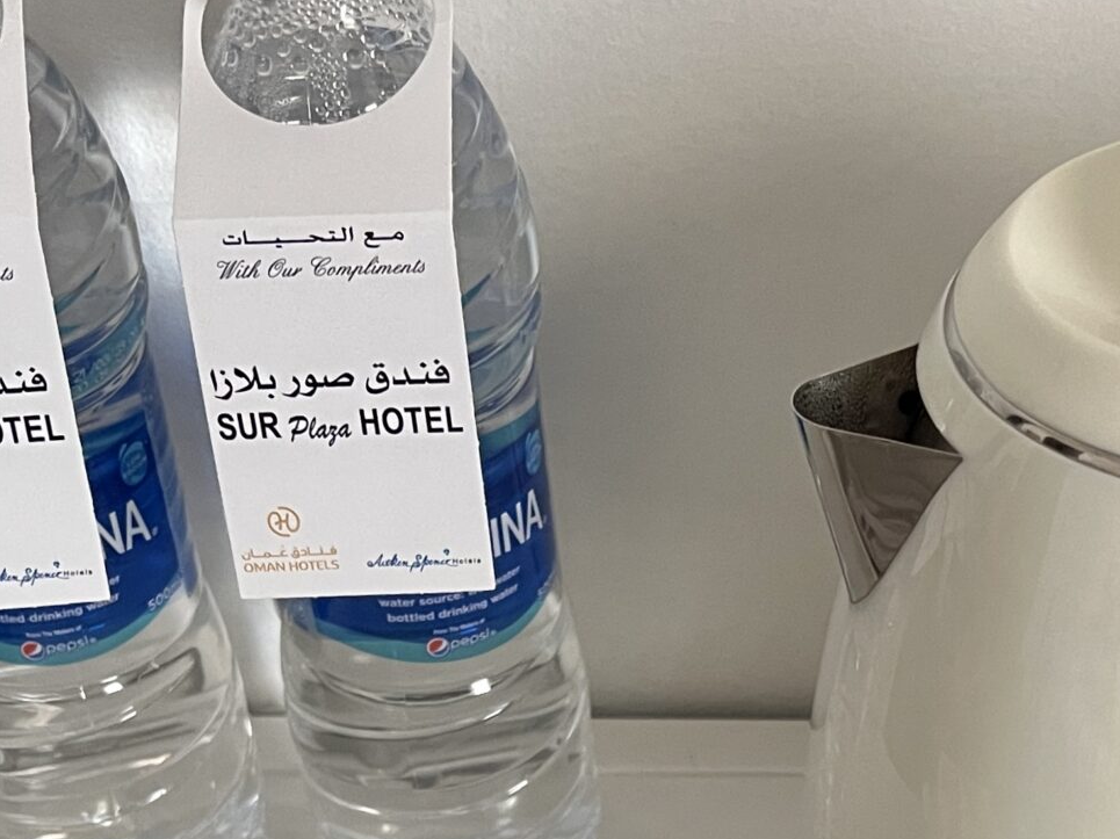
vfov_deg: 20.1
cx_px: 869
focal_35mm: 69
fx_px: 2232
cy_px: 977
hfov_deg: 27.7
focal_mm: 5.7
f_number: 1.5
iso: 320
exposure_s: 1/60
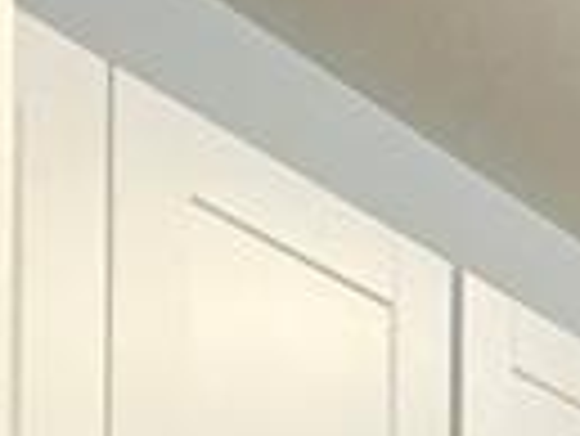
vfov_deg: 11.1
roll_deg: -1.0
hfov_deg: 10.9
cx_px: 1780
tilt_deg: -0.1
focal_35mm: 111
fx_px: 1862
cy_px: 1056
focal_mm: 2.22
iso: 320
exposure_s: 1/120
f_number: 2.2
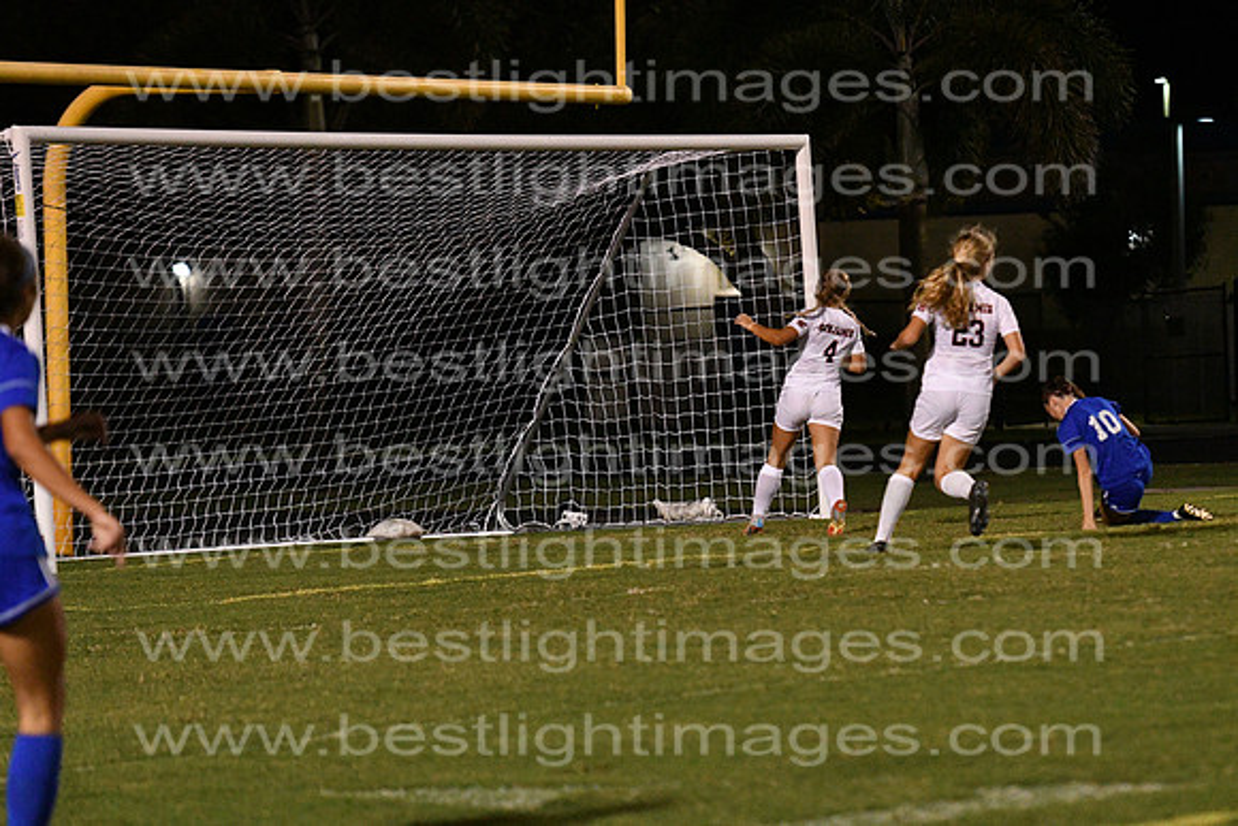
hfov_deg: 11.0
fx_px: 6449
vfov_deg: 7.3
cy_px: 413
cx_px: 619
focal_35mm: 188
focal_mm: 125
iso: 8000
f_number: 4
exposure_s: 1/800
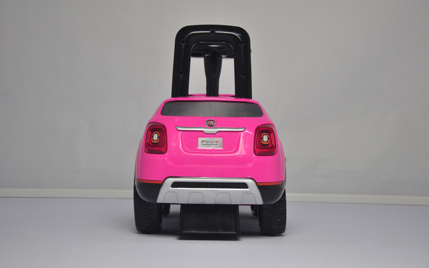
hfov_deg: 25.8
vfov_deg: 16.3
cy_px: 136
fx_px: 935
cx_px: 214
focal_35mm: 80
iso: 560
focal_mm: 52
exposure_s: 1/30
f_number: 6.3
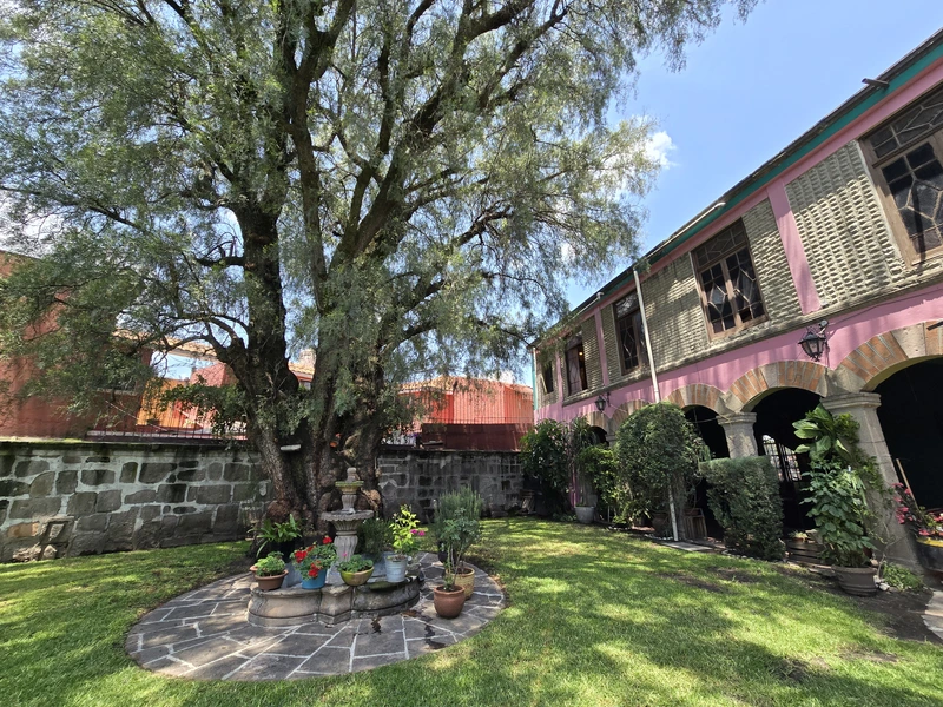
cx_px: 472
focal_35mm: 13
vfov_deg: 89.9
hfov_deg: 106.2
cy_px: 354
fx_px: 354
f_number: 2.2
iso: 50
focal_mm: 2.2
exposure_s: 1/628
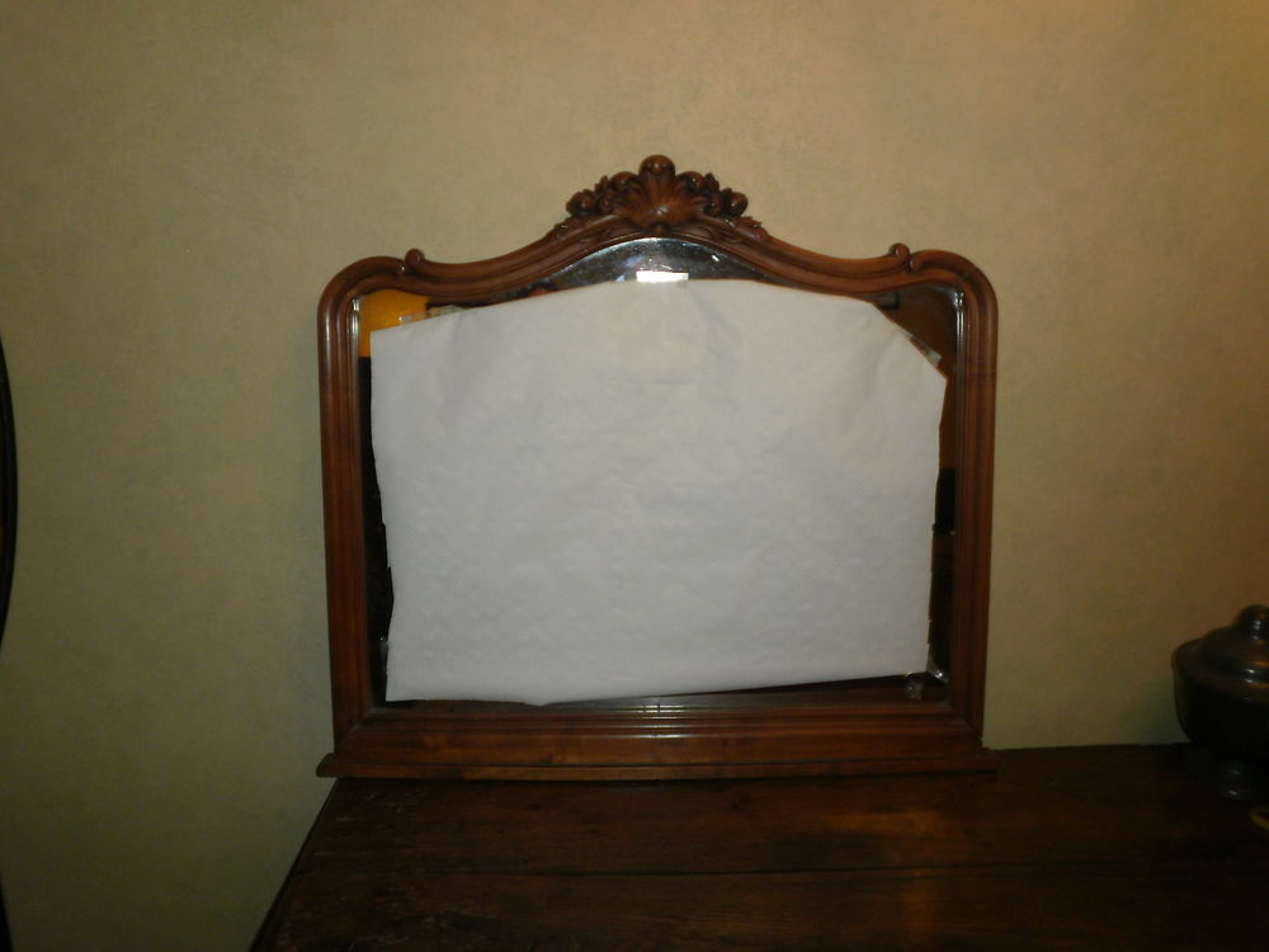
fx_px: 1136
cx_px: 634
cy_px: 476
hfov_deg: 58.4
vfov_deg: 45.4
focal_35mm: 31
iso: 125
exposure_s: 1/30
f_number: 2.9
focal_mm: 5.45
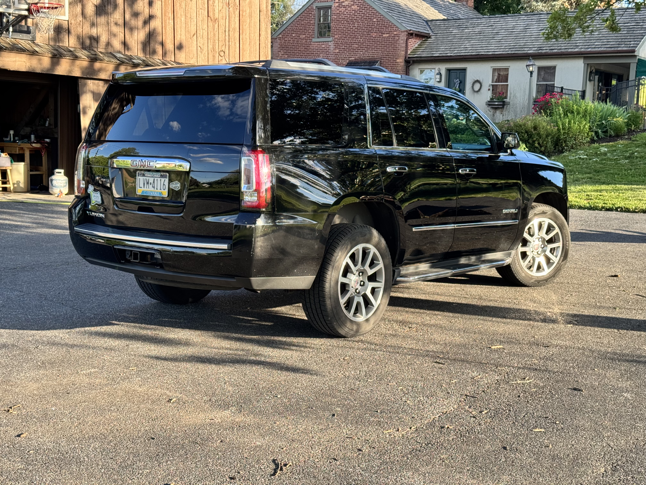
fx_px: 896
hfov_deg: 39.7
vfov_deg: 30.3
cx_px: 323
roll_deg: -2.0
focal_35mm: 48
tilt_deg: -7.7
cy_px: 242
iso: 64
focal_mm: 6.76
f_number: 1.78
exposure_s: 1/445
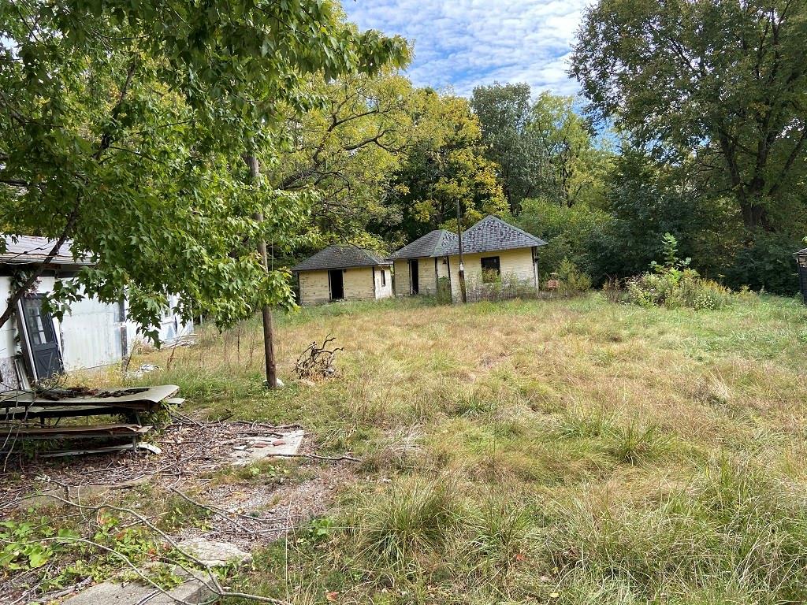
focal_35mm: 26
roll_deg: +2.8
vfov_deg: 53.1
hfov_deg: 67.3
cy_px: 302
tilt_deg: -4.3
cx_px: 404
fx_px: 606
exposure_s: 1/647
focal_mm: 4.25
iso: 32
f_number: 1.8
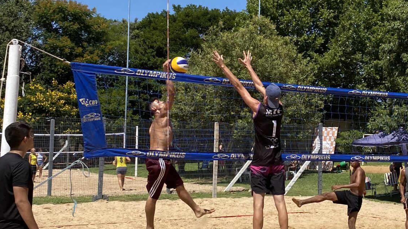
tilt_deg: +4.3
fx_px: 692
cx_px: 343
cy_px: 95
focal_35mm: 64
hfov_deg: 31.7
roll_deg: -0.9
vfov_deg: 18.8
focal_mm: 4.25
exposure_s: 1/3610
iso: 32
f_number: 1.8
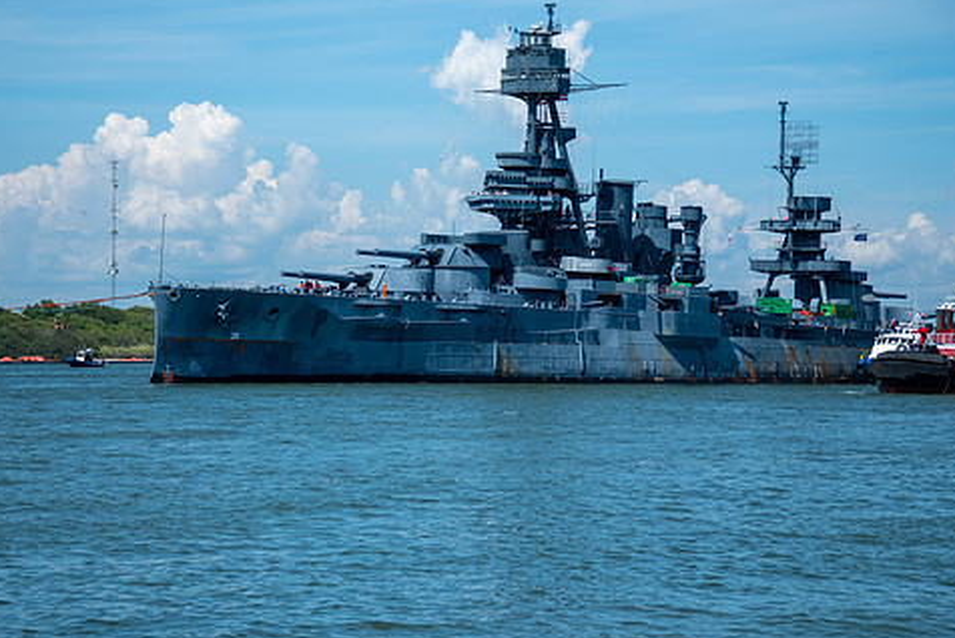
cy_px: 300
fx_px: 3265
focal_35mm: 123
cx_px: 443
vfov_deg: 11.2
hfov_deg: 16.6
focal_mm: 67.5
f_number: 4
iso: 160
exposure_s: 1/2200
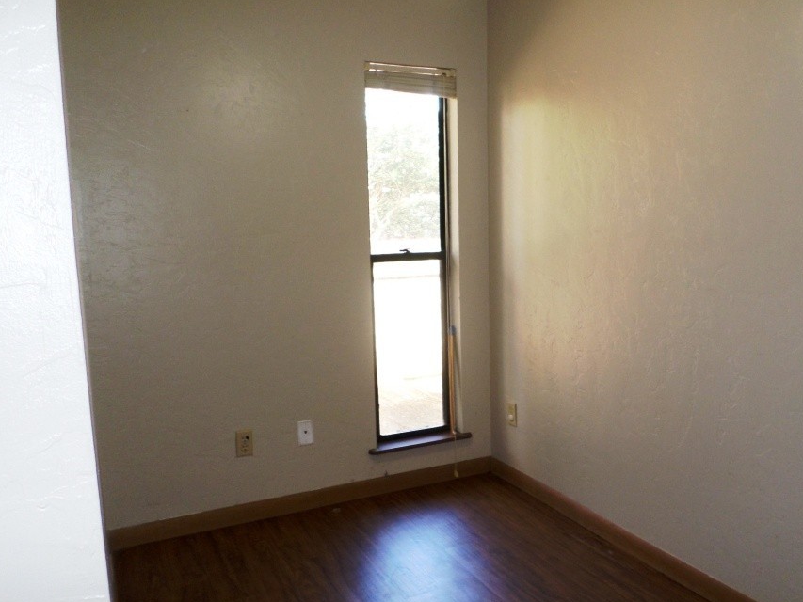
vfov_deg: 46.8
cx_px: 459
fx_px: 696
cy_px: 327
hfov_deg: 59.7
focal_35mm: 30
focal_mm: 4.5
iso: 100
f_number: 2.5
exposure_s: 1/30
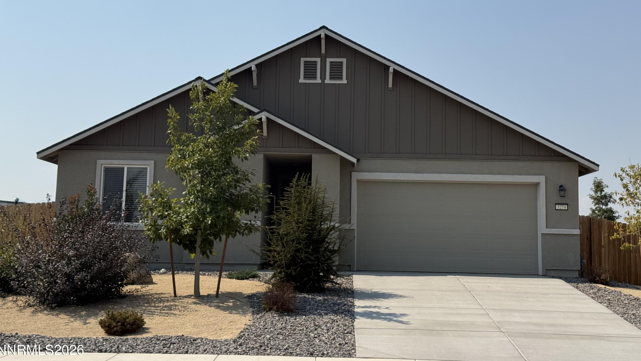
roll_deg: -0.5
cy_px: 128
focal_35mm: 53
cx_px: 320
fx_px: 901
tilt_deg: +7.5
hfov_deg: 39.2
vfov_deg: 22.6
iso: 80
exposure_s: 1/8772
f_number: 1.78
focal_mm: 6.76
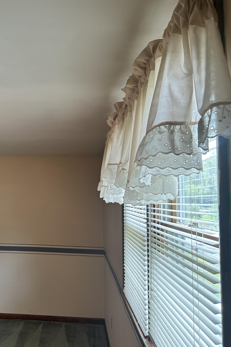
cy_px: 171
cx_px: 25
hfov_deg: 34.1
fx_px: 356
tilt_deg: +4.4
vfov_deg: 51.9
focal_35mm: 37
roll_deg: -0.1
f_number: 1.5
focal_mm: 5.7
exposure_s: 1/60
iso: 125
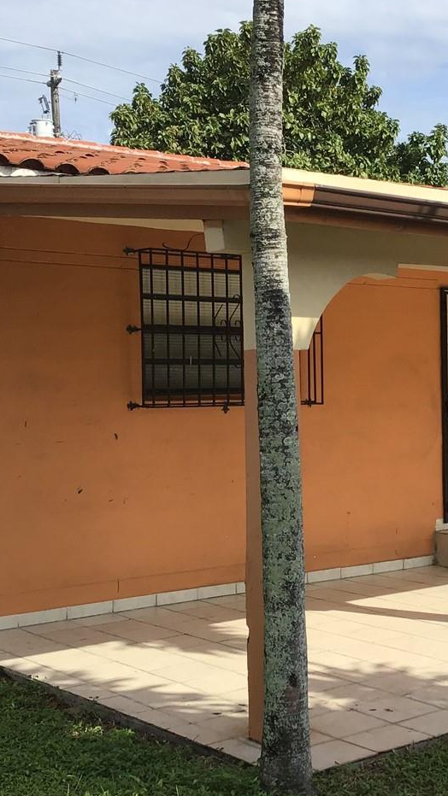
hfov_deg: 20.3
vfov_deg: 36.0
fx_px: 1225
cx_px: 395
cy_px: 432
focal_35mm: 58
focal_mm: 3.3
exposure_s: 1/1314
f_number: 2.4
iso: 25
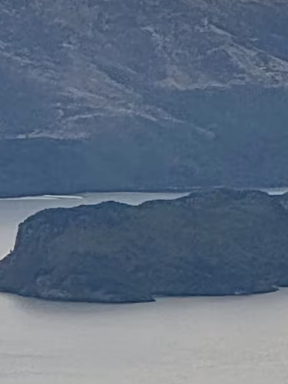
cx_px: 570
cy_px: 154
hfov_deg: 2.6
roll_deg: +0.3
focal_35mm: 575
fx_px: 6379
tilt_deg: -2.3
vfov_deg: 3.4
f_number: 2.8
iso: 25
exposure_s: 1/1698
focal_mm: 9
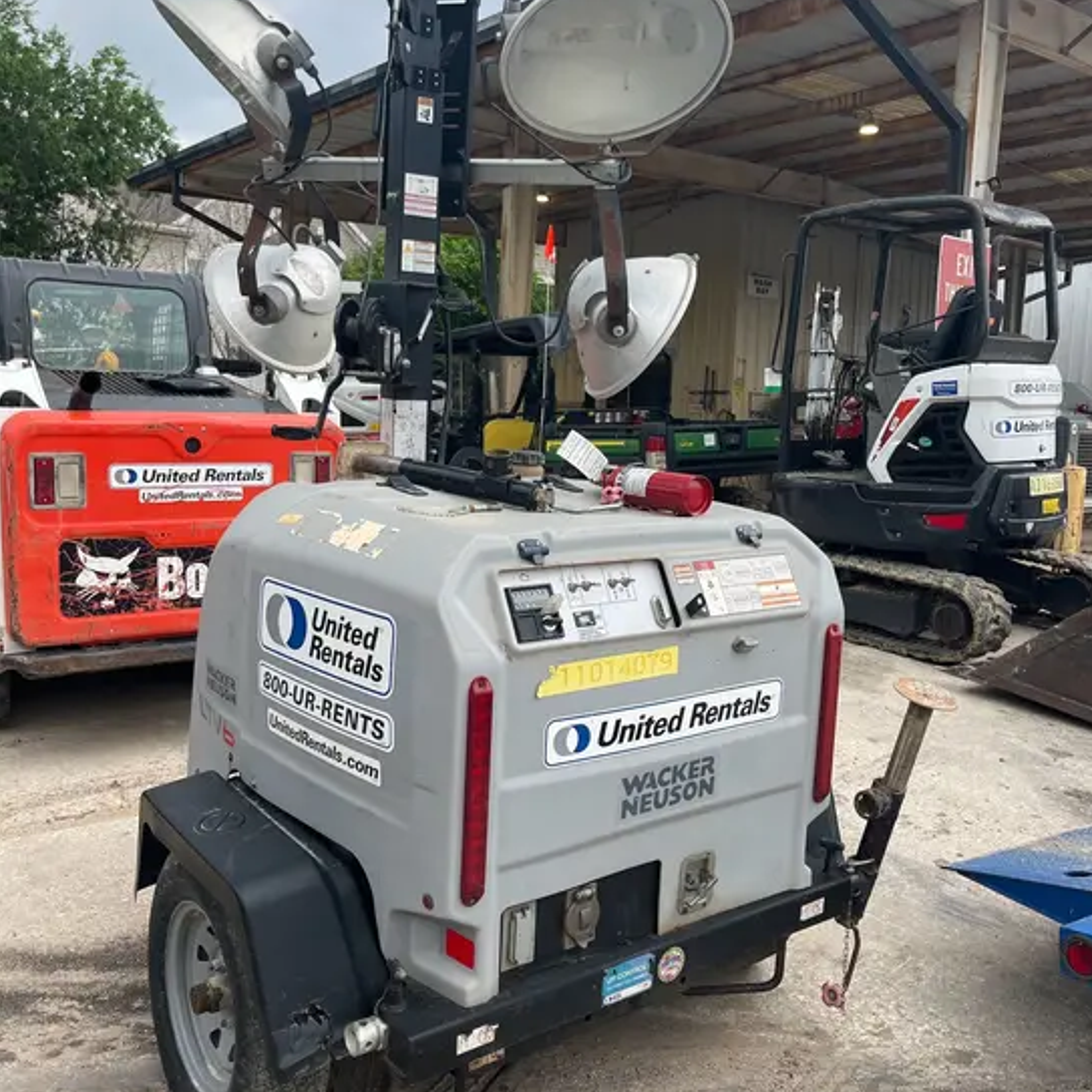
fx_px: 1106
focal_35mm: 31
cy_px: 518
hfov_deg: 52.5
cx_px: 551
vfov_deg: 52.5
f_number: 1.6
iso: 50
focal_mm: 5.1
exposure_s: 1/816
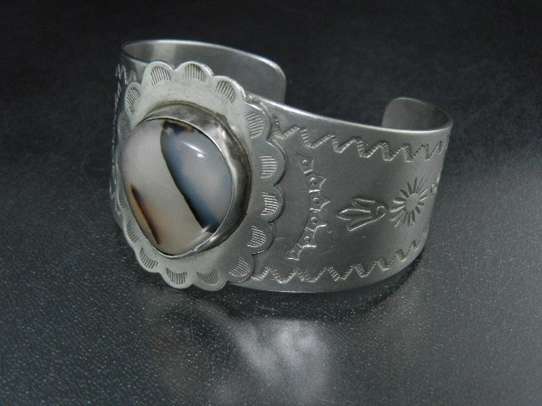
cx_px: 271
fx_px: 814
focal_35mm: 52
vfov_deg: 28.0
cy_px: 203
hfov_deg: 36.8
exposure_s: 1/30
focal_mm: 9.3
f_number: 7.8
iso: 800
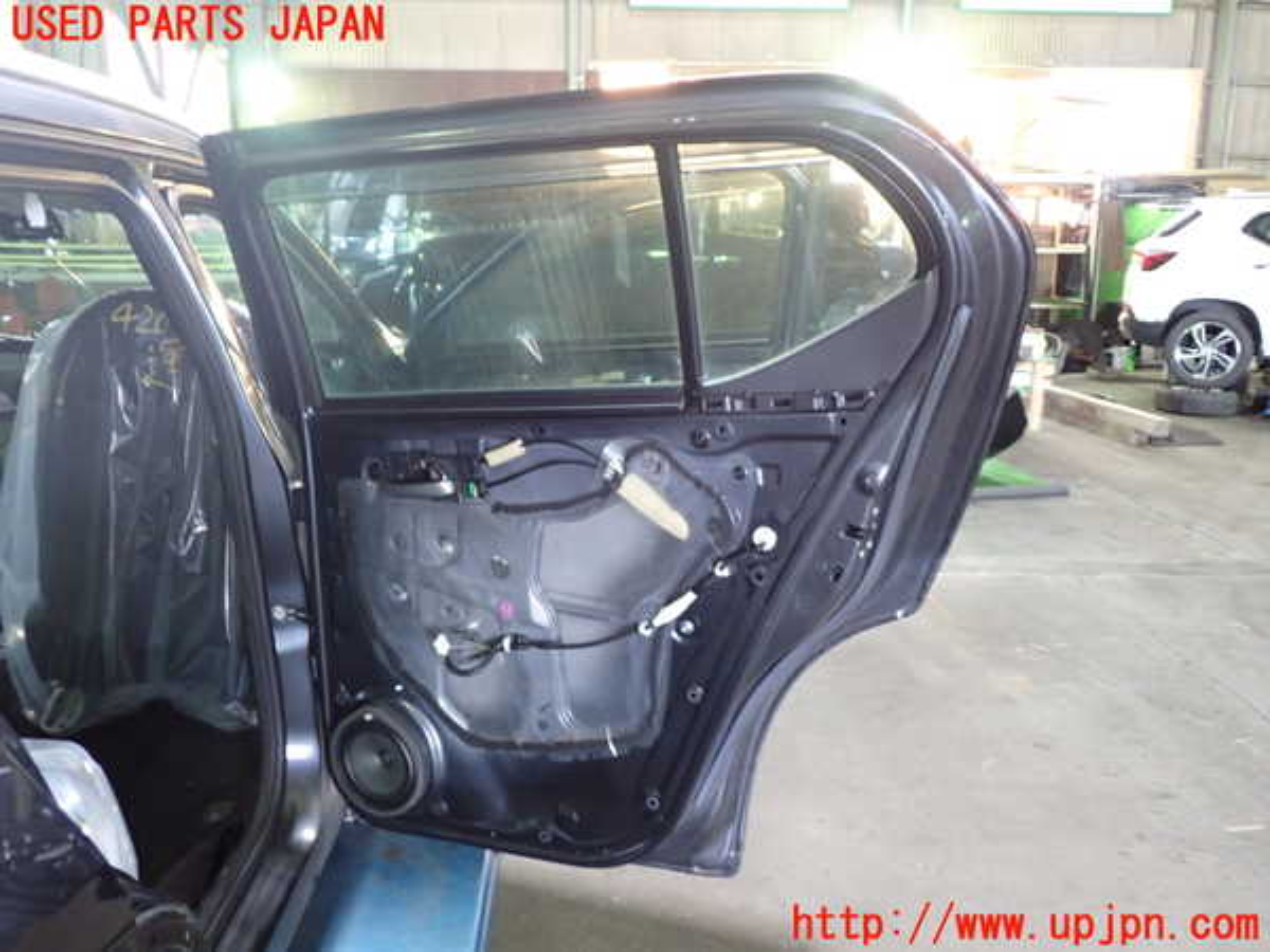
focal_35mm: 30
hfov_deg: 60.0
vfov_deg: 46.8
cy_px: 476
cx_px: 635
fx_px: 1101
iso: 500
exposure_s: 1/30
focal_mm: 5.4
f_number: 2.3
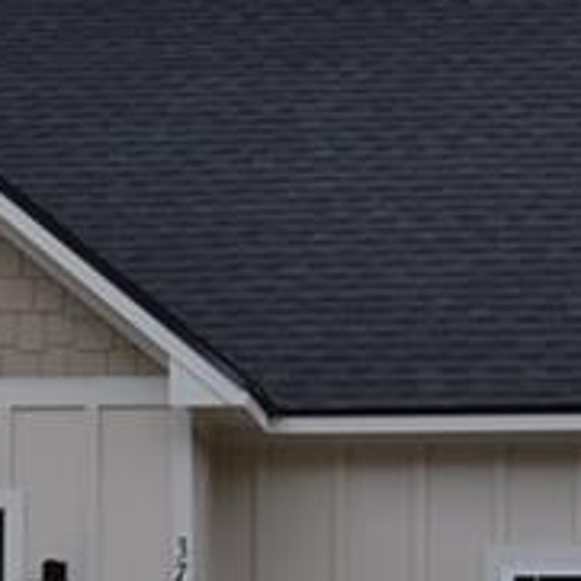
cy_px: 600
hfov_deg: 9.1
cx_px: -250
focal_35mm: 187
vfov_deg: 9.3
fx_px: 3551
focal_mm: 26
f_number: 6.3
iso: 100
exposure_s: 1/160
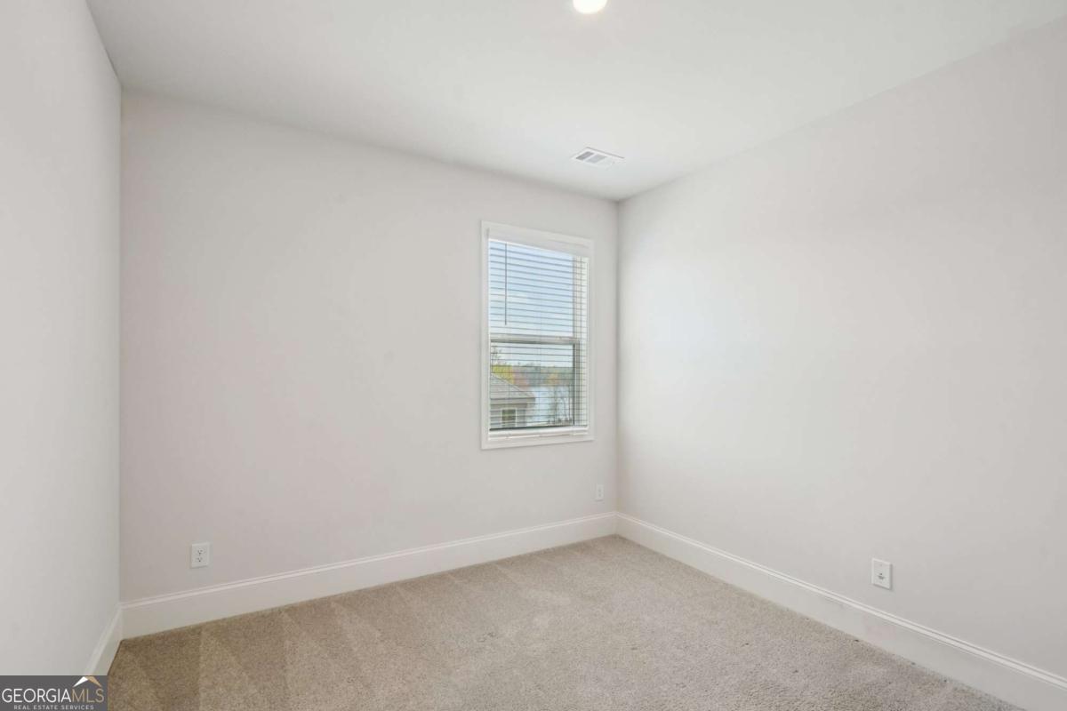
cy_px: 356
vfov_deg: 73.7
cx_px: 534
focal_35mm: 16
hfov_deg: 96.7
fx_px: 474
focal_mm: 16
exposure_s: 1/30
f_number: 8
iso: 320
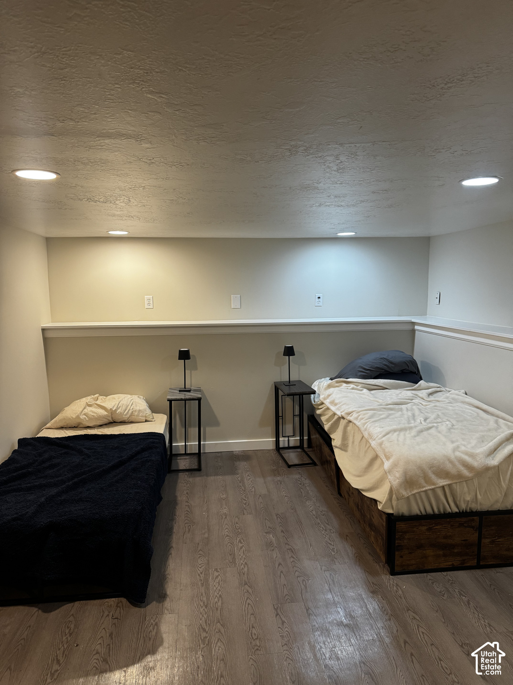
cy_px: 342
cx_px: 256
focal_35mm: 24
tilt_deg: -7.8
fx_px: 474
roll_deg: +0.4
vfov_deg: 71.6
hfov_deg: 56.8
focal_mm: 6.76
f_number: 1.78
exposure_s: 1/60
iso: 320
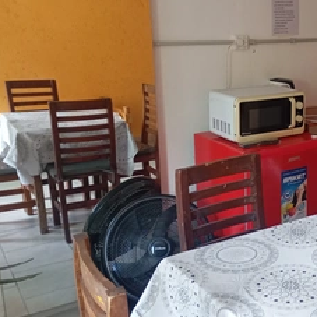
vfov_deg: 35.3
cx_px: 295
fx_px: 497
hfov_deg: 33.2
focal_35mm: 48
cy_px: 147
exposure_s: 1/33.3
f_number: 1.8
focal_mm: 4.27
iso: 456
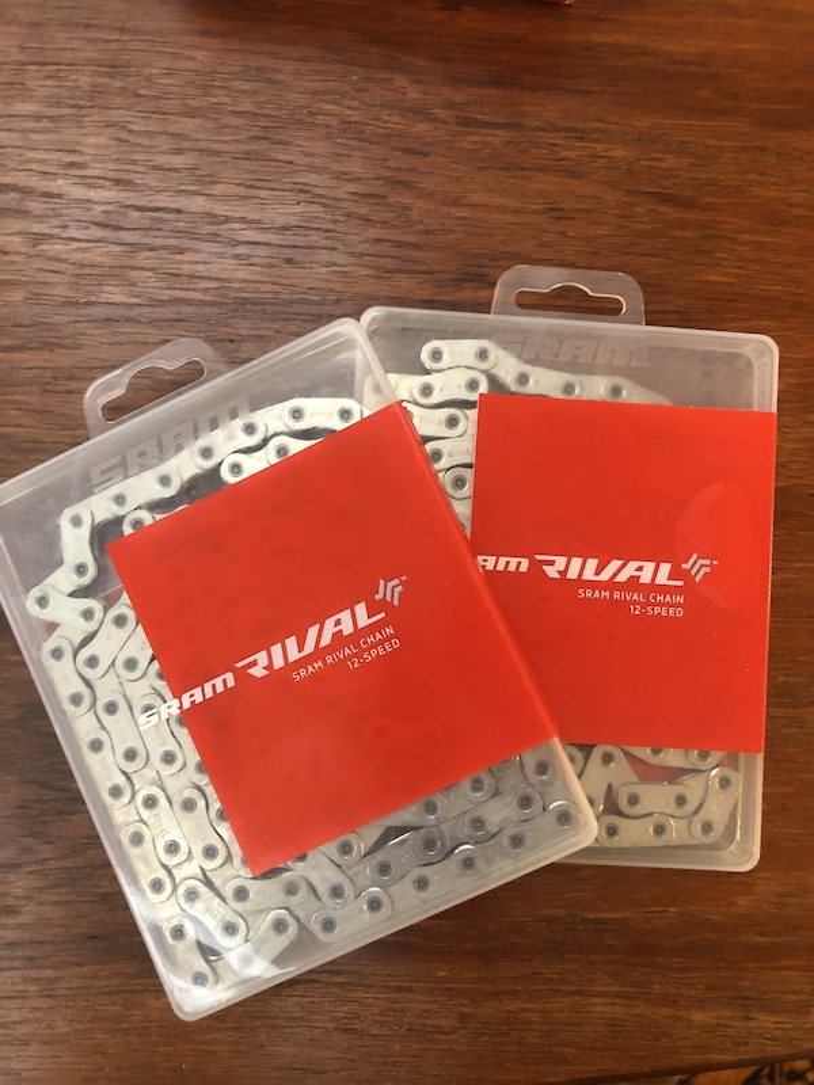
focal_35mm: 28
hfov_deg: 49.7
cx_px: 407
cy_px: 542
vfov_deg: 63.4
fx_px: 878
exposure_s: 1/5
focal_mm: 4
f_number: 1.8
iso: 100
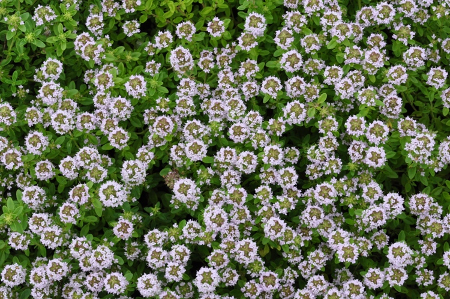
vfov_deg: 9.1
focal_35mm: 150
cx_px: 225
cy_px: 150
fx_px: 1873
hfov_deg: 13.7
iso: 640
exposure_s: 1/250
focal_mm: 100
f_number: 16
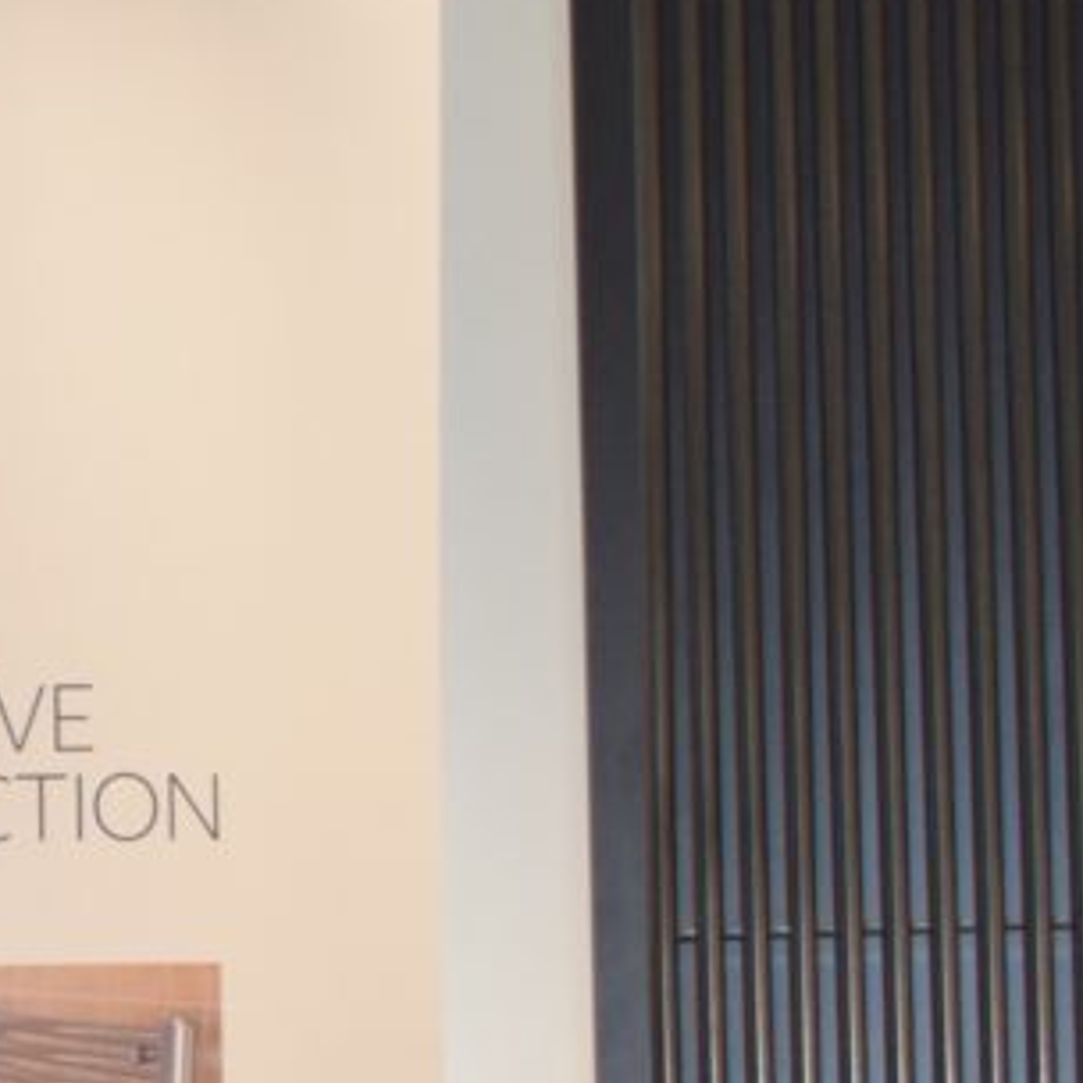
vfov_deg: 9.0
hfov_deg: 8.3
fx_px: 6761
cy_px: 1295
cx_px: -1617
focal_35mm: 191
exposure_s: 1/100
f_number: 5
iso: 800
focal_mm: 30
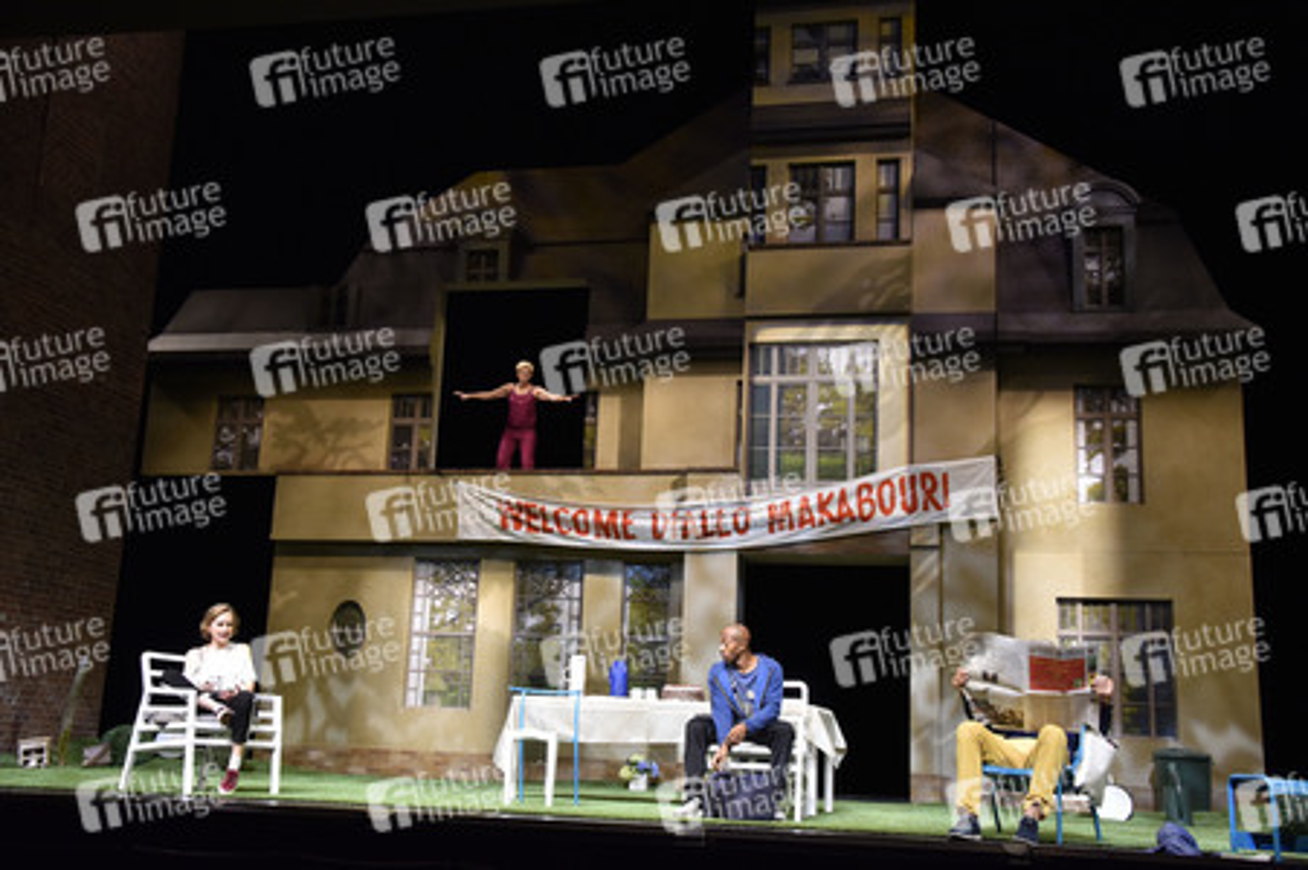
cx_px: 654
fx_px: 1452
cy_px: 435
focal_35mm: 40
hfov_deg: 48.5
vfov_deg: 33.4
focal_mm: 40
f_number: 6.3
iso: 1250
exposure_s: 1/160
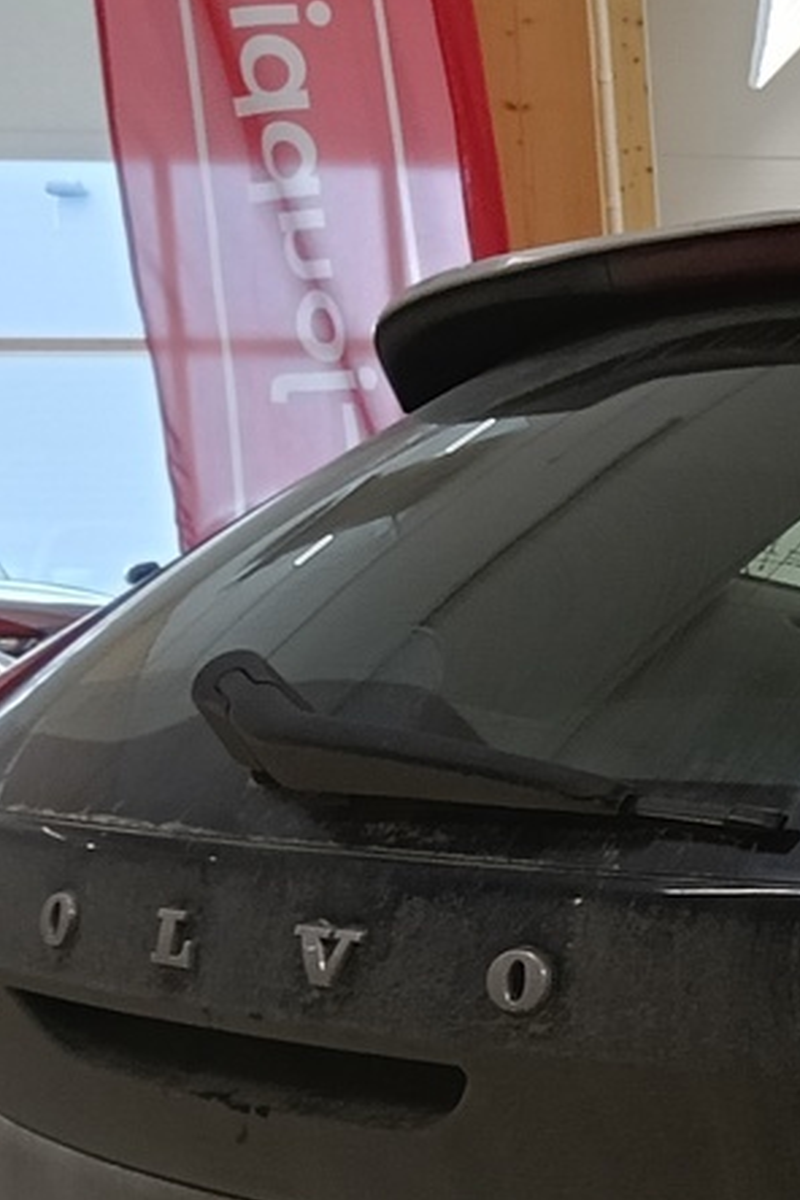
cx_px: 1684
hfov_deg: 12.8
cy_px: 1308
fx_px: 3033
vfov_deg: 21.3
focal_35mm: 91
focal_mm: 3.98
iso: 250
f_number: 1.8
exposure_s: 1/33.3
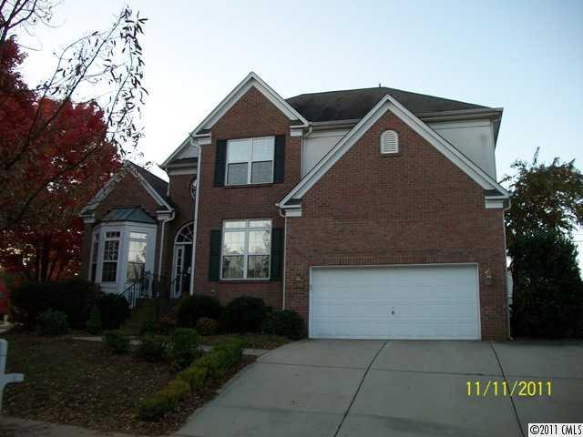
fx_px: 539
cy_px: 218
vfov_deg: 44.2
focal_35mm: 32
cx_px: 292
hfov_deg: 56.8
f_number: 2.9
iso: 80
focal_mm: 5.7
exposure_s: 1/50
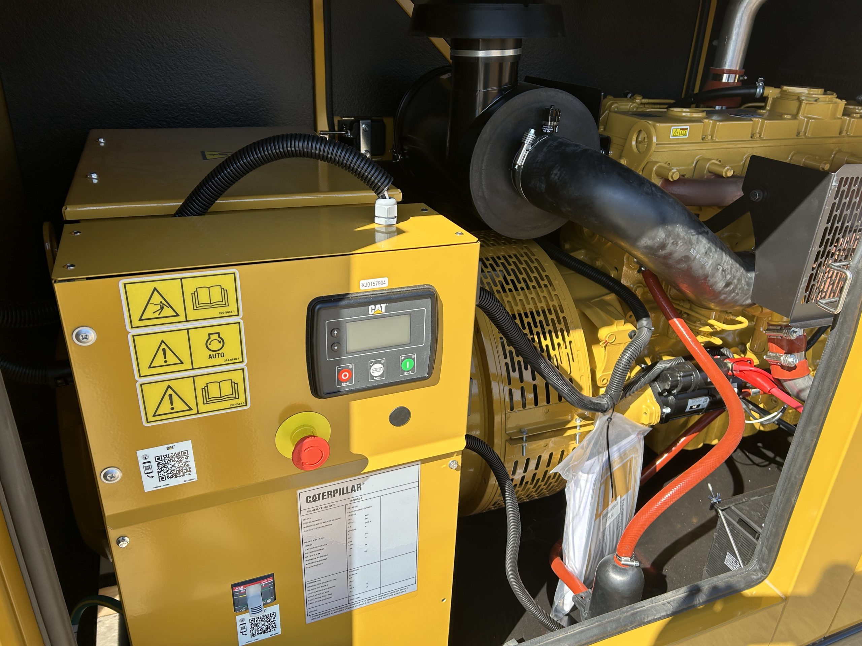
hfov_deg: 67.3
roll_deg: -3.3
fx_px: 647
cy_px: 323
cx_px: 431
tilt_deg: -24.5
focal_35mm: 26
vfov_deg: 53.1
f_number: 1.5
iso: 50
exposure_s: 1/1224
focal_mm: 5.7
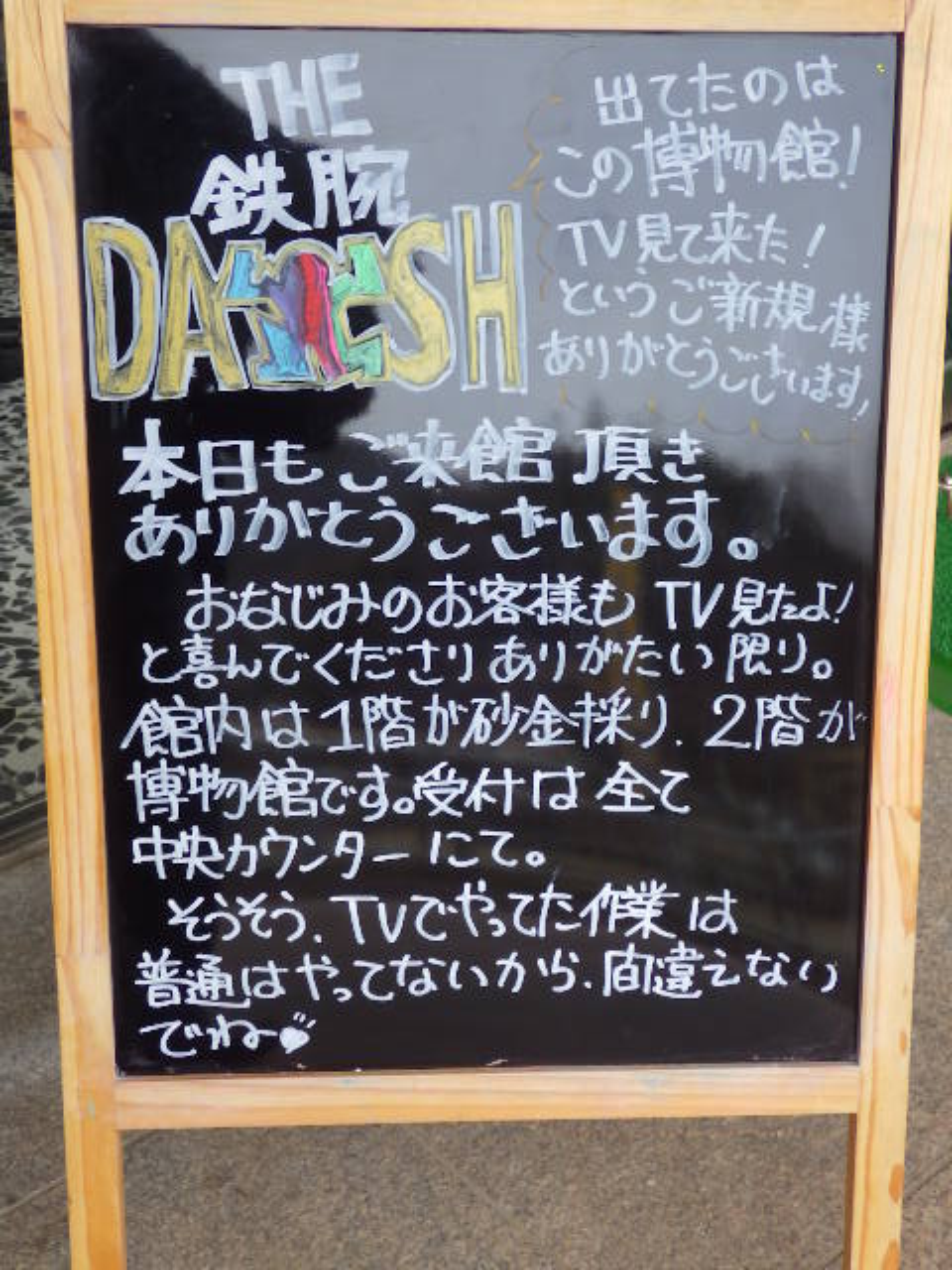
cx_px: 476
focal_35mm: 47
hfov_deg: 30.9
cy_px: 635
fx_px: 1723
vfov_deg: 40.4
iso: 125
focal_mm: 8.4
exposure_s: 1/80
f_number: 4.2
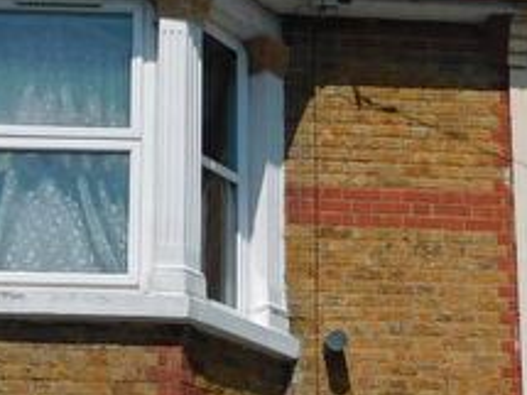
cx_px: 140
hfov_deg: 25.7
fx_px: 1141
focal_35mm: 75
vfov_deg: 18.7
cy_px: 455
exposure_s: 1/800
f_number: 6
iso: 125
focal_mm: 4
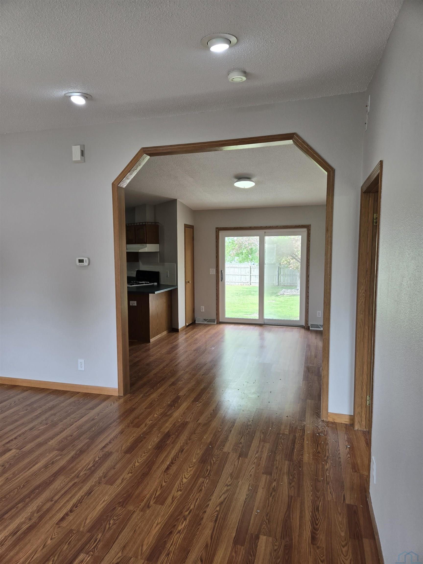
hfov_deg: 58.9
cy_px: 282
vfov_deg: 73.9
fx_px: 375
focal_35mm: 23
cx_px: 212
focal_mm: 5.4
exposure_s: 1/120
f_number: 1.8
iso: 64
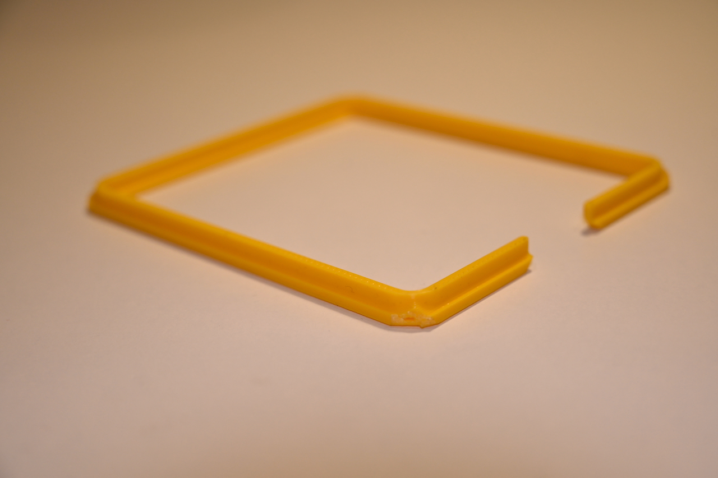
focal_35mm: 53
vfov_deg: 25.5
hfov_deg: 37.5
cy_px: 239
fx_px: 1056
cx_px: 359
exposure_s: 1/250
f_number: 4
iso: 220
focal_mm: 53
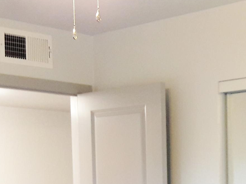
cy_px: 224
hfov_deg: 20.2
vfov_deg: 15.0
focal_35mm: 95
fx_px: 675
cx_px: 222
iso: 80
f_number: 1.9
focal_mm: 3.7
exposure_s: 1/30
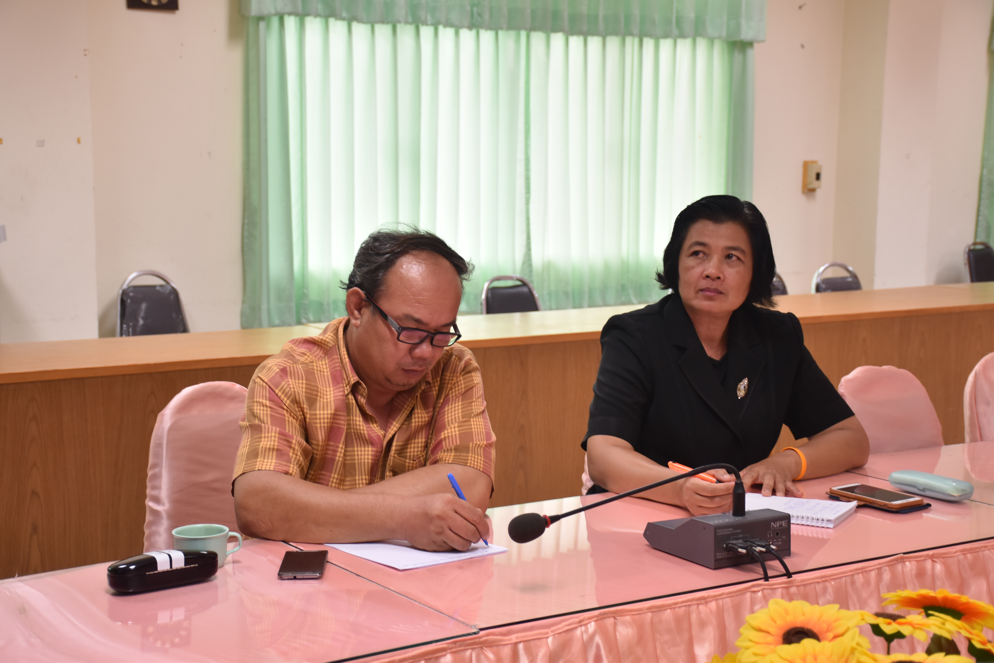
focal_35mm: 57
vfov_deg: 23.8
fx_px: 1574
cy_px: 332
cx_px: 497
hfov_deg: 35.1
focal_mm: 38
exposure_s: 1/60
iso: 500
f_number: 4.2
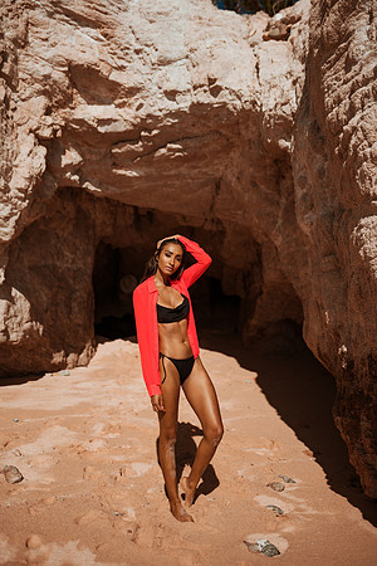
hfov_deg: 37.9
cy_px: 283
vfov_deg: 54.4
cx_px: 188
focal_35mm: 35
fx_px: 550
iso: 64
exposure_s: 1/8000
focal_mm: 35
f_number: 1.8
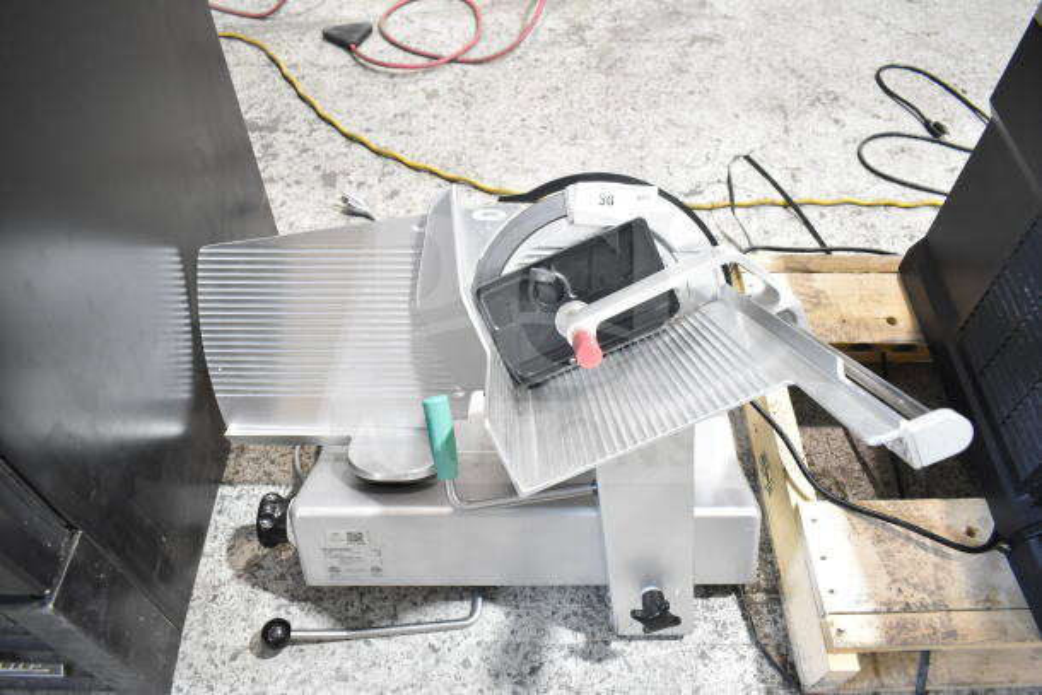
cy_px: 348
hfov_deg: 67.4
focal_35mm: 27
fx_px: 782
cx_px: 521
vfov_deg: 48.0
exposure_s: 1/80
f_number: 4.5
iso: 1600
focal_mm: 18
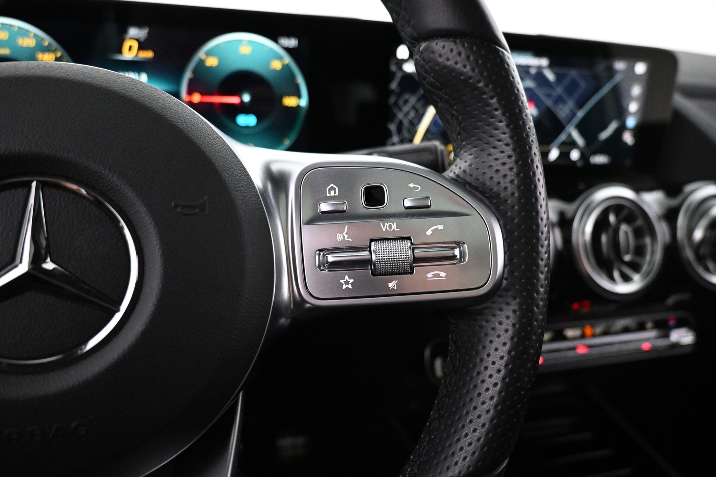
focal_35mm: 24
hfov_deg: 73.7
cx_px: 358
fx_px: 477
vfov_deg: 53.1
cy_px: 238
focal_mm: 16
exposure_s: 1/60
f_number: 3.5
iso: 4000
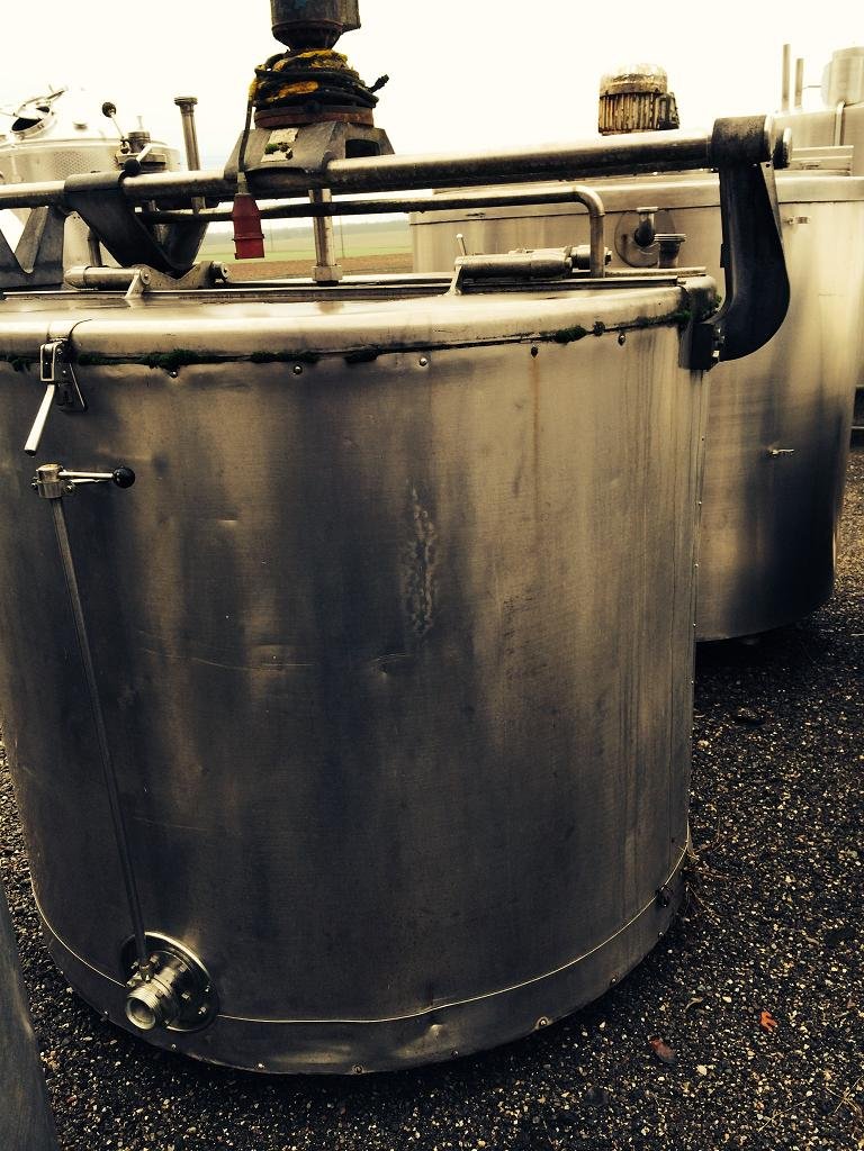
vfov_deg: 60.0
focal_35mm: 30
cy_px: 576
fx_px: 998
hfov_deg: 46.8
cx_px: 432
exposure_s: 1/219
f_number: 2.2
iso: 32
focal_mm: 4.12
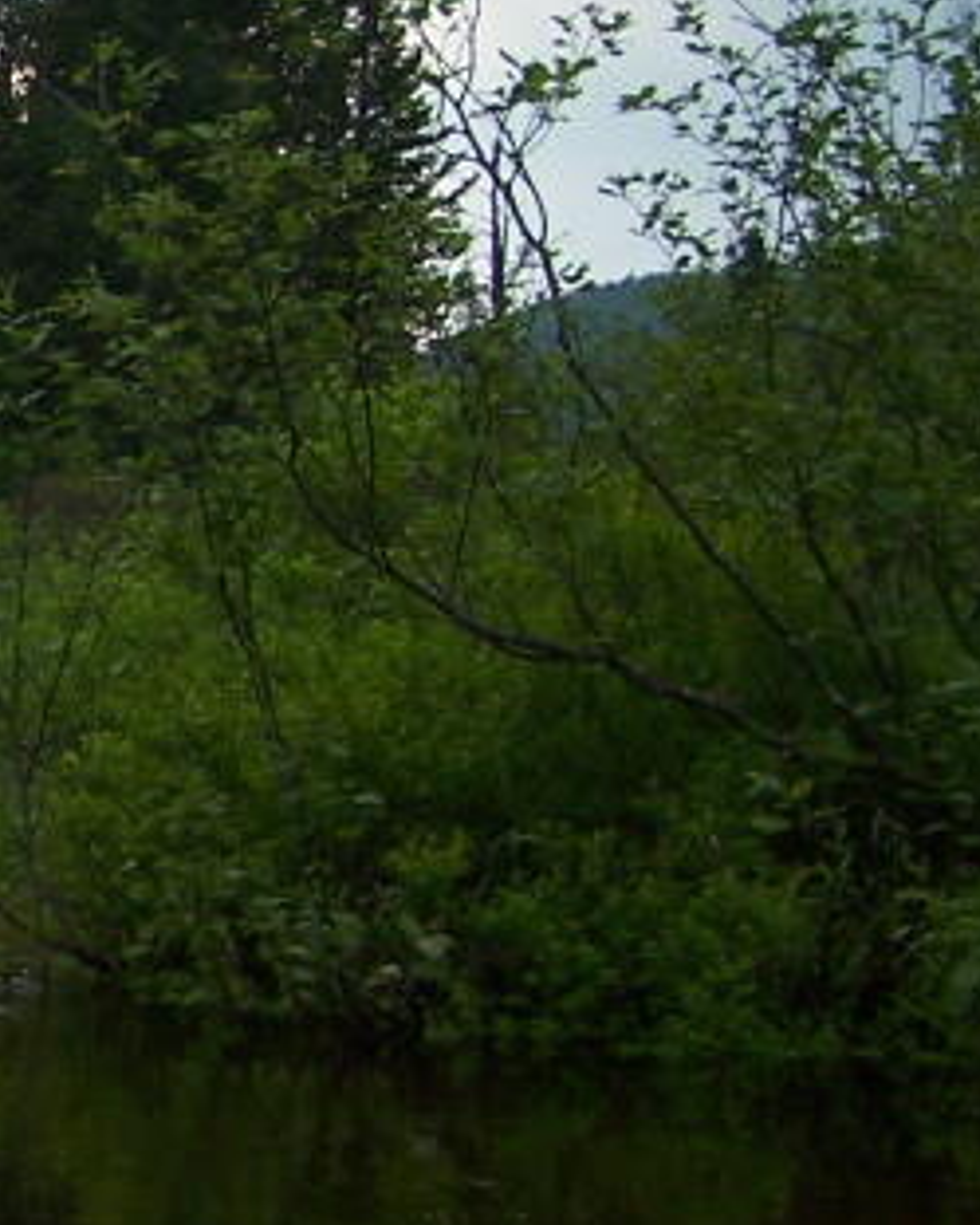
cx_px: -823
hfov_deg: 11.6
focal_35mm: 122
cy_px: 520
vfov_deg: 15.8
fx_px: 4421
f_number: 2.8
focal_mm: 6.3
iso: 80
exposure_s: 1/400
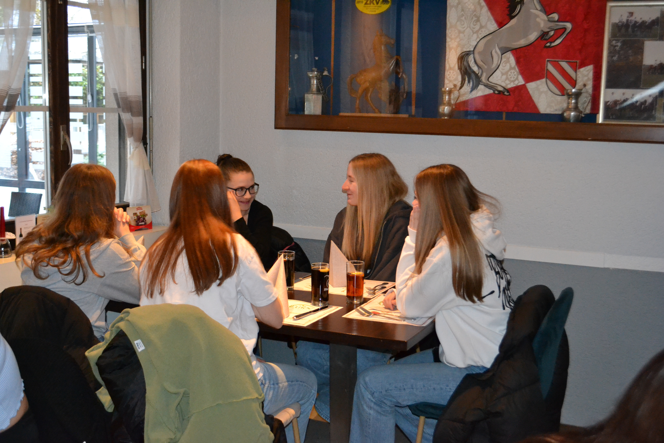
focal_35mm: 44
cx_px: 332
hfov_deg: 45.0
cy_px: 222
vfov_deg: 30.8
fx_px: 802
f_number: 4.5
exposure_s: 1/60
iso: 3200
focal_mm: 29
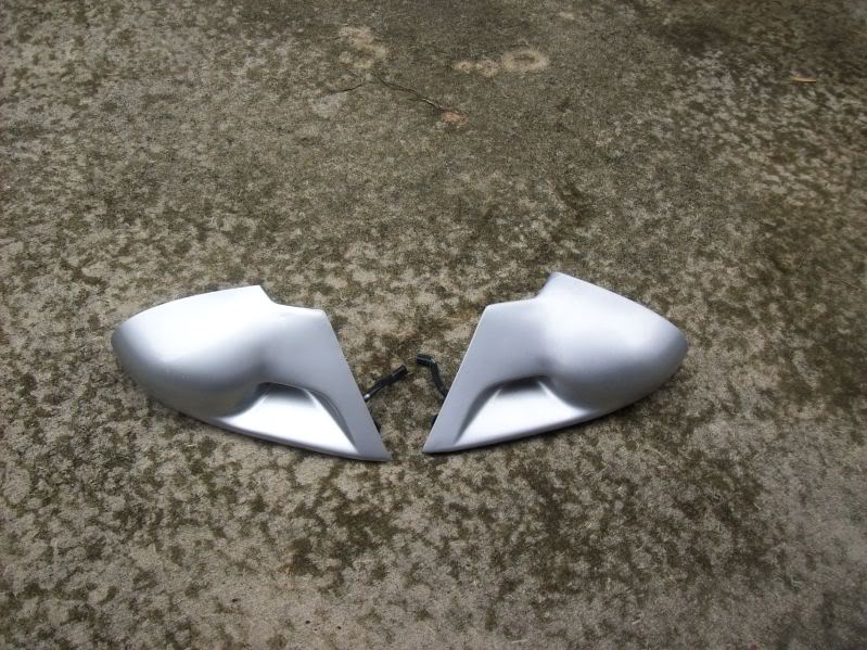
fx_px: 902
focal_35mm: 36
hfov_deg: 51.4
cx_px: 434
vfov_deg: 39.6
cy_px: 325
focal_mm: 6
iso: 80
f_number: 2.7
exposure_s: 1/451
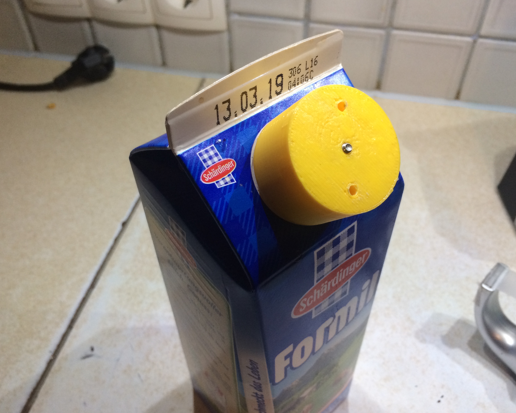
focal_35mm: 31
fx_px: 473
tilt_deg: -47.1
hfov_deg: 57.2
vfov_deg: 47.1
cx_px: 261
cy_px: 205
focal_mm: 4.15
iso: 80
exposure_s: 1/33
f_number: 2.2
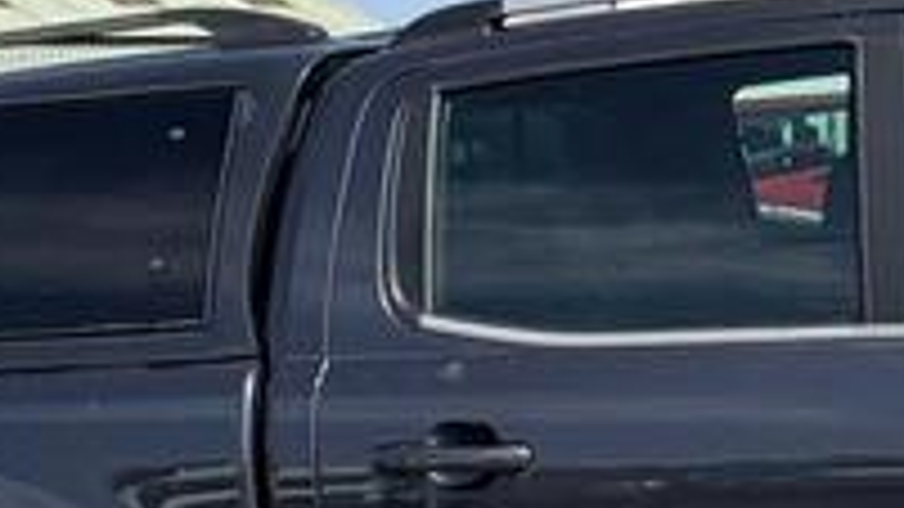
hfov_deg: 27.7
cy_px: 265
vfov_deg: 17.7
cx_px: 1048
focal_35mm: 68
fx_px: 1630
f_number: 2.2
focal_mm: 2.22
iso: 50
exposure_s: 1/1256
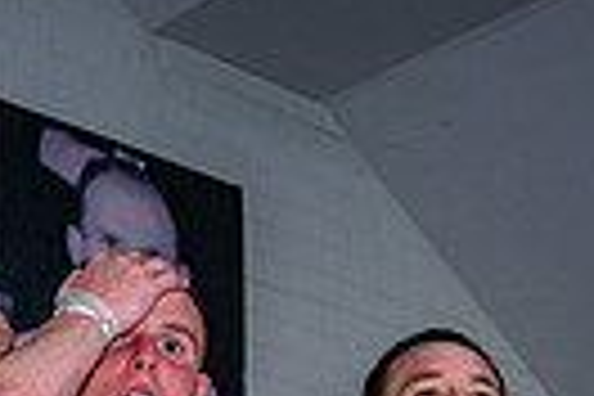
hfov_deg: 18.2
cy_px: 803
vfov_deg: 11.1
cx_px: 226
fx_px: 1848
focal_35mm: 112
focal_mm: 16
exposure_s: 1/160
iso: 400
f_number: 2.8
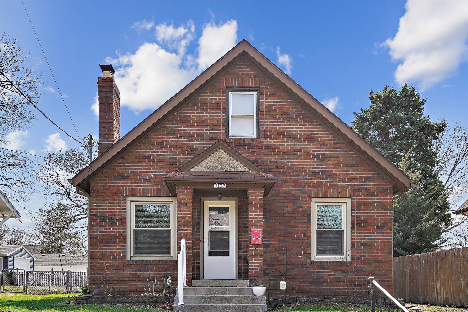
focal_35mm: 35
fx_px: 455
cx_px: 234
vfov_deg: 37.9
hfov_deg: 54.4
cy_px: 156
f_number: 9
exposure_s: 1/500
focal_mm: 35
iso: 400
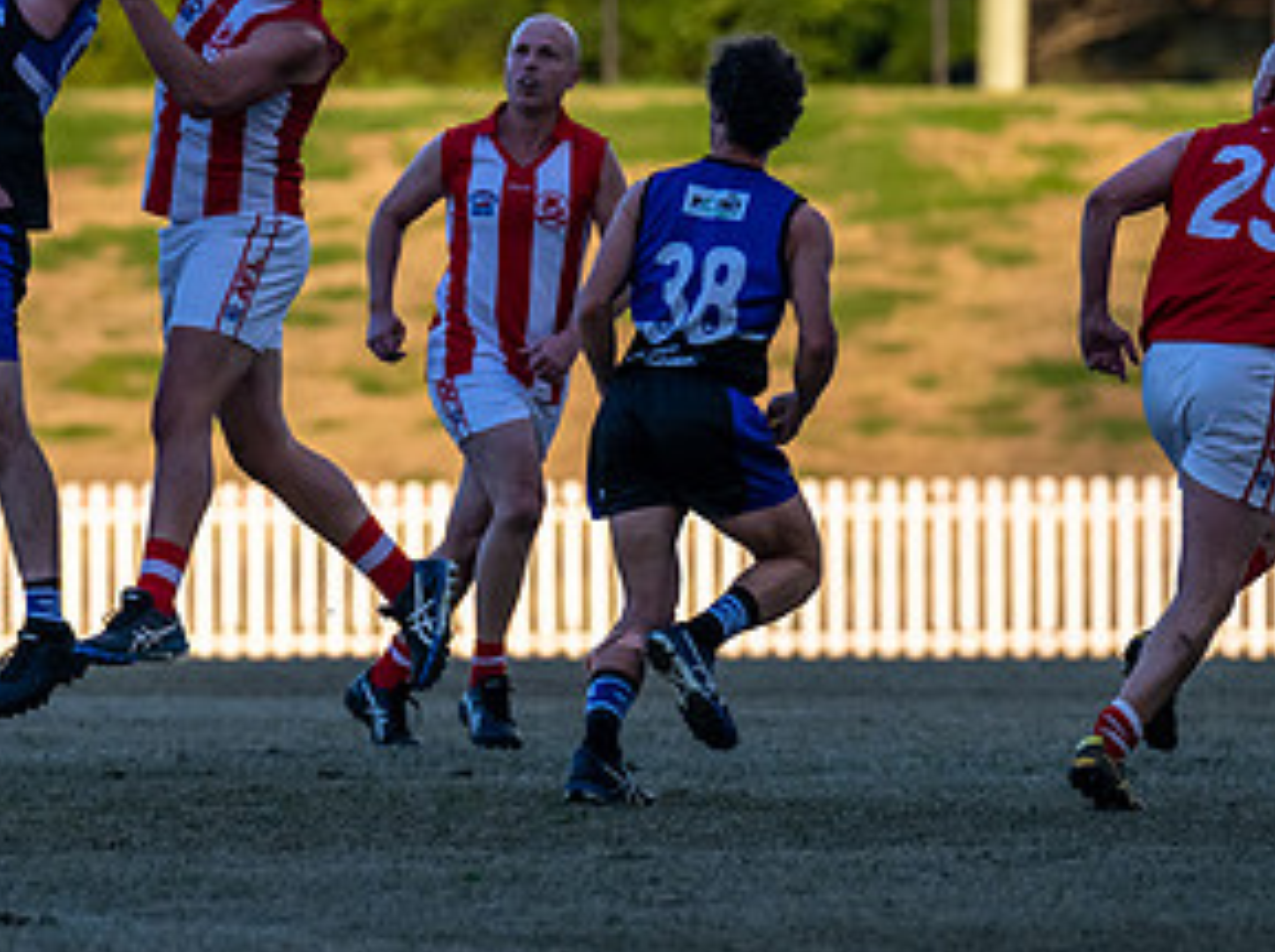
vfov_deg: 1.9
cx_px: 156
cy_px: 193
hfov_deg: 2.5
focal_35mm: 787
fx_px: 28951
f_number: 4.5
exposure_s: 1/1600
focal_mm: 300
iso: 800
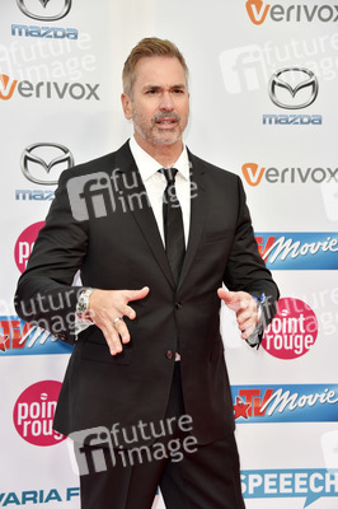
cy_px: 254
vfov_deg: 23.9
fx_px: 1199
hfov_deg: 16.0
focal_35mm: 85
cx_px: 169
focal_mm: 85
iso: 640
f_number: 5.6
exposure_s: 1/160
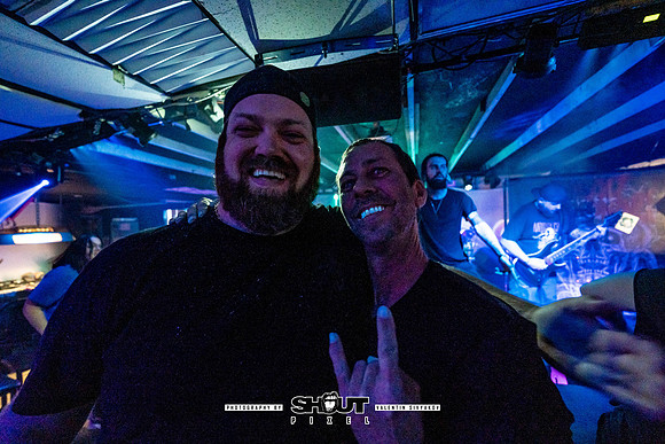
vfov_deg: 81.2
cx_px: 332
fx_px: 259
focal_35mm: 14
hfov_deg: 104.2
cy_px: 222
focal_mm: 14
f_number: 2.8
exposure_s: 1/200
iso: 3200
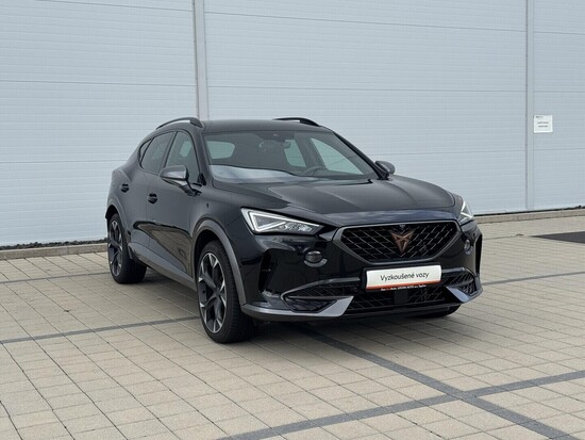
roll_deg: +2.0
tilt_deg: -3.4
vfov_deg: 30.3
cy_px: 220
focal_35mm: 48
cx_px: 292
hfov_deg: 39.6
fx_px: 812
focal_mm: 6.76
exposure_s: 1/2179
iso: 64
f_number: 1.78
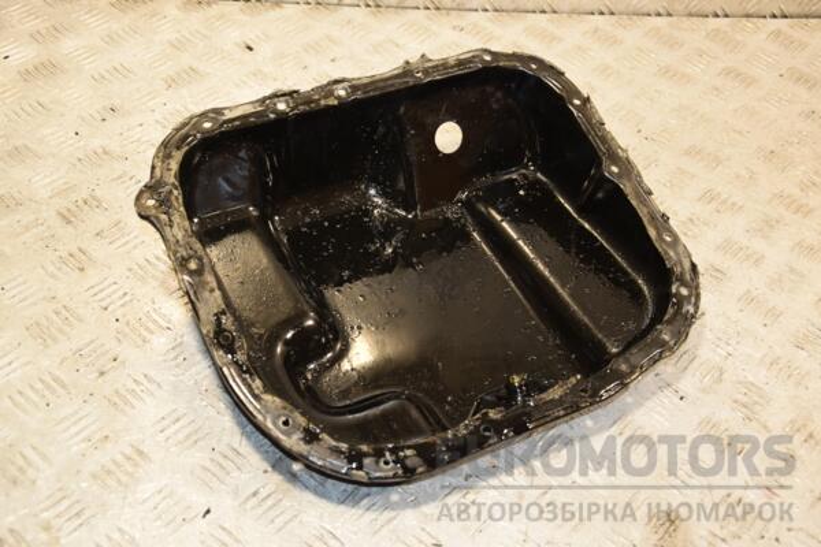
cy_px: 274
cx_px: 410
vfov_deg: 28.1
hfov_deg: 41.1
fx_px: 1095
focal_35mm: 48
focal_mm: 32
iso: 800
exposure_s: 1/125
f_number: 5
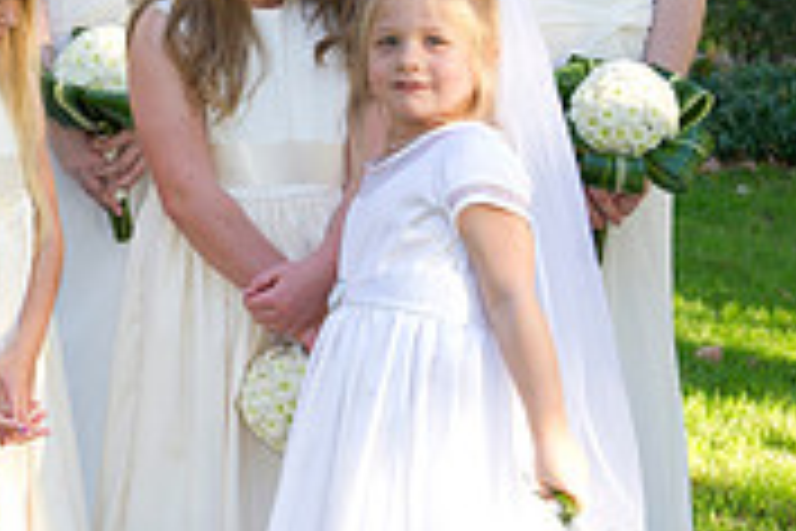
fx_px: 3471
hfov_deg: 12.9
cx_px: -27
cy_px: 184
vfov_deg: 8.7
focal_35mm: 157
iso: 640
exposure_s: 1/125
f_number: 5.6
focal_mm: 48
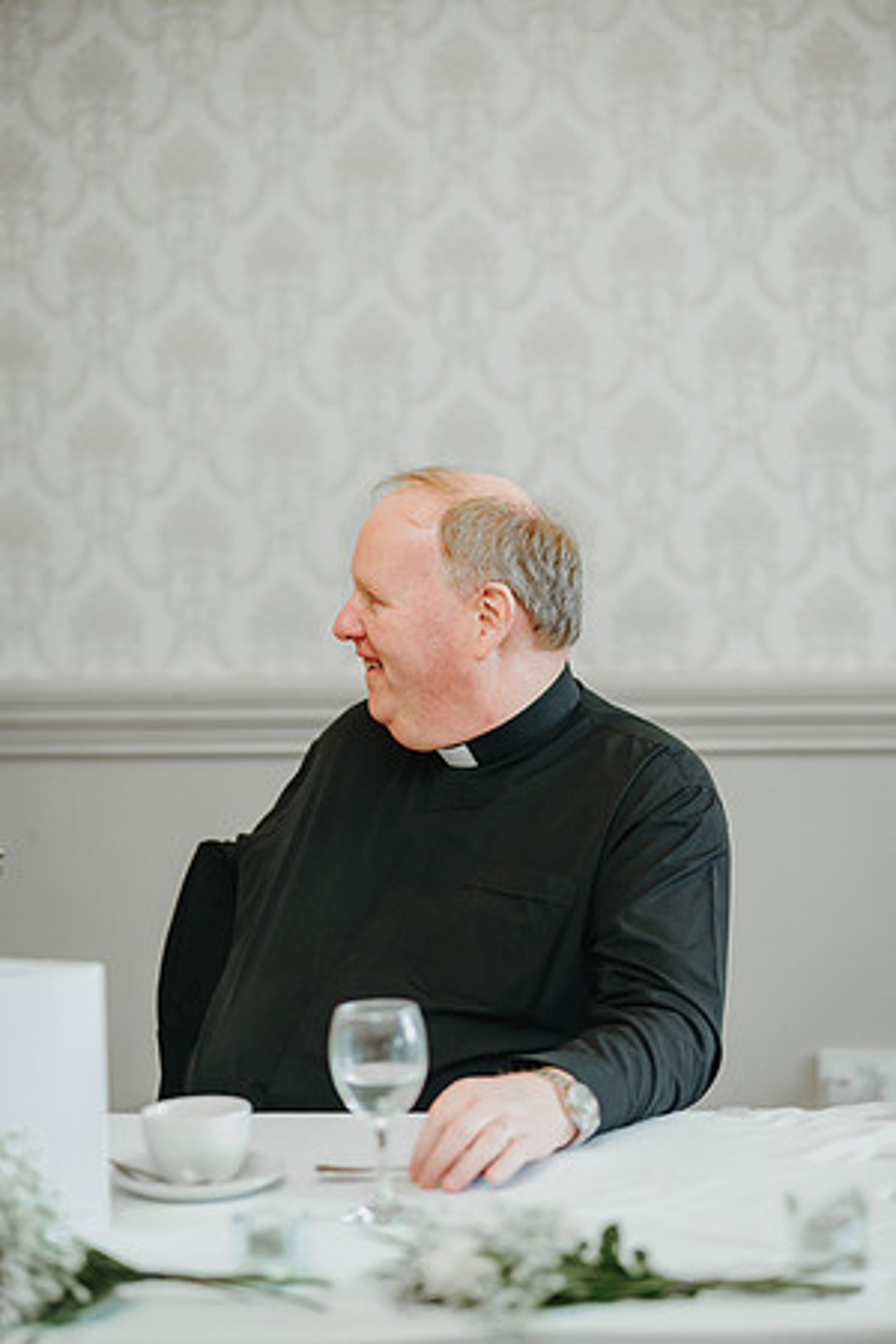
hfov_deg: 16.1
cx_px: 448
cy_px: 672
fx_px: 3173
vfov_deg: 23.9
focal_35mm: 85
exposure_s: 1/200
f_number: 2
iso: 1600
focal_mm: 85
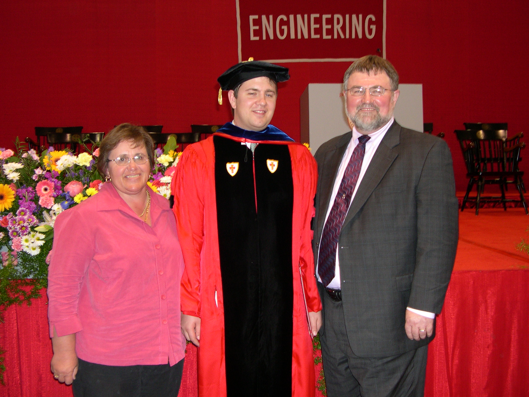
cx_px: 264
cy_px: 198
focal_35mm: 38
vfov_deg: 37.7
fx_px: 581
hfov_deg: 49.0
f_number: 2.8
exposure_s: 1/60
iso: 194
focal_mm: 8
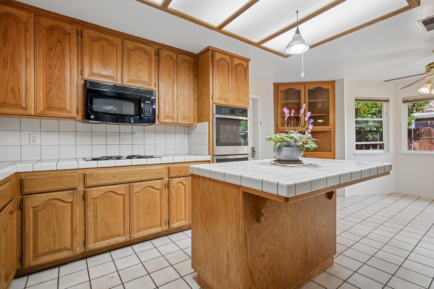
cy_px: 144
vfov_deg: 70.4
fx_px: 205
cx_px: 217
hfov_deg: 93.3
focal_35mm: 17
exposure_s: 1/20
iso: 400
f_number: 8
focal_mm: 17
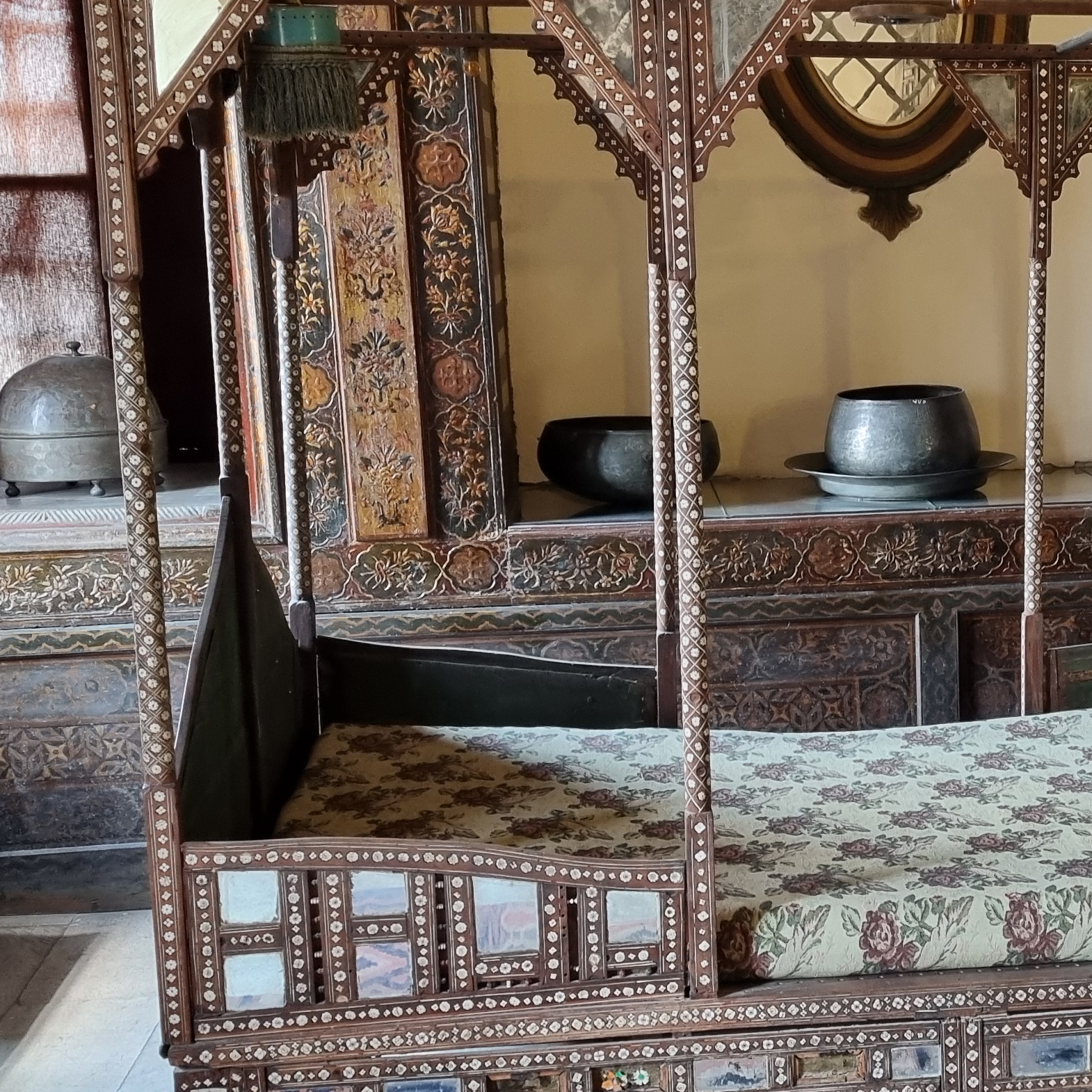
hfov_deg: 28.1
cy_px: 579
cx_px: 949
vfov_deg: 29.1
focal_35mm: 59
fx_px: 2106
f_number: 1.8
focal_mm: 5.4
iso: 400
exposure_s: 1/50
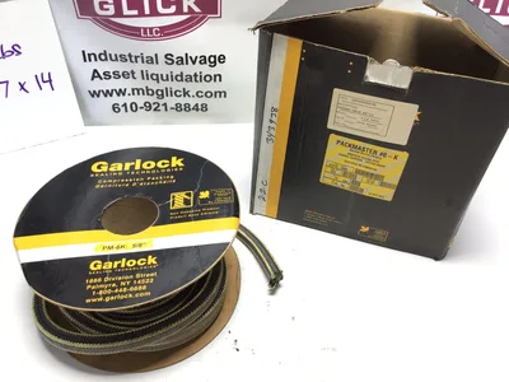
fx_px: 456
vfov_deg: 45.4
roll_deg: -3.8
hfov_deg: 58.4
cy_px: 191
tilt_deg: -41.7
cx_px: 254
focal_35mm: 31
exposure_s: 1/60
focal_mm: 3.3
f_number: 2.4
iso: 25
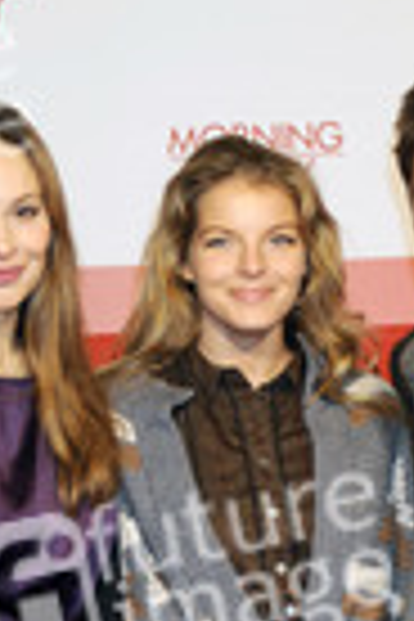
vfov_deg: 9.9
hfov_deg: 6.8
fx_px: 3501
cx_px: 292
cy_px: 806
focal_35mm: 203
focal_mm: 70
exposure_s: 1/160
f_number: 4
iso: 640
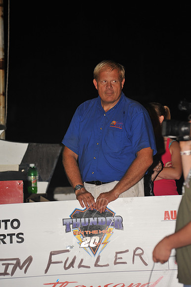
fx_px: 1593
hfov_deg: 6.9
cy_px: 144
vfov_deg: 10.3
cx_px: 96
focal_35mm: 200
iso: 640
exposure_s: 1/250
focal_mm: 200
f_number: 5.6
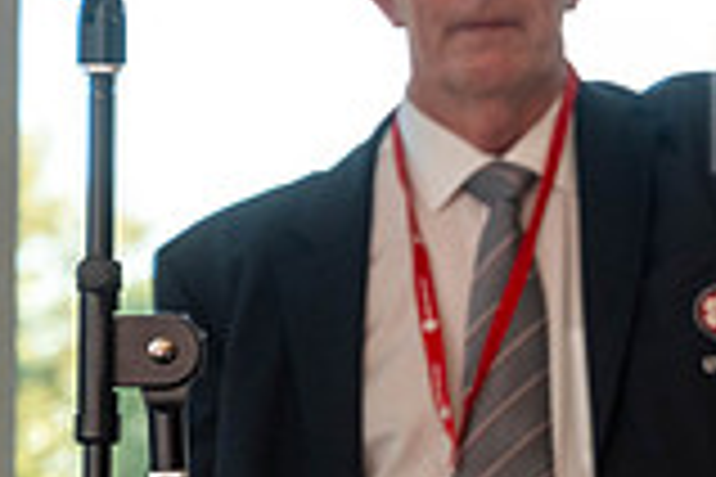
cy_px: -110
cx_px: 1292
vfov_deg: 5.3
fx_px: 5091
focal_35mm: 256
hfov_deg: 7.8
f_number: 5
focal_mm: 70
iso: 500
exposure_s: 1/160
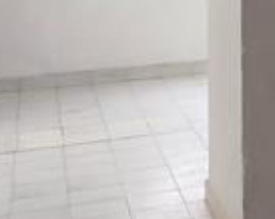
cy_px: -74
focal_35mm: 105
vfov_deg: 14.0
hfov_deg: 14.1
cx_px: 612
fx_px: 853
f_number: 1.65
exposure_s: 1/50
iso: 200
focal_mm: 6.19
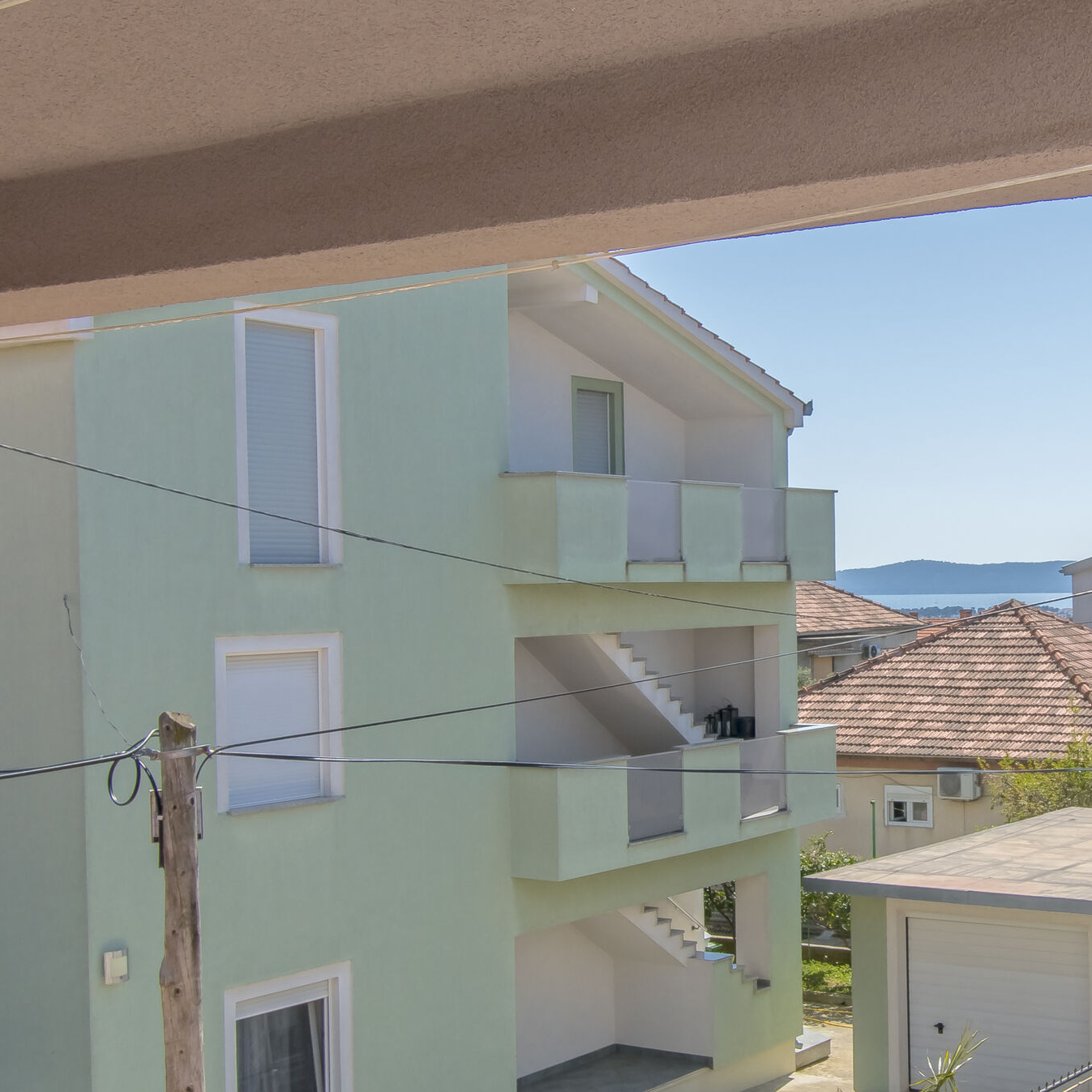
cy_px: 599
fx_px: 1892
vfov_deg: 32.2
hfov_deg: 31.0
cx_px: 945
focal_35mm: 53
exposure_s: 1/250
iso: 160
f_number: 14
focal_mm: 20
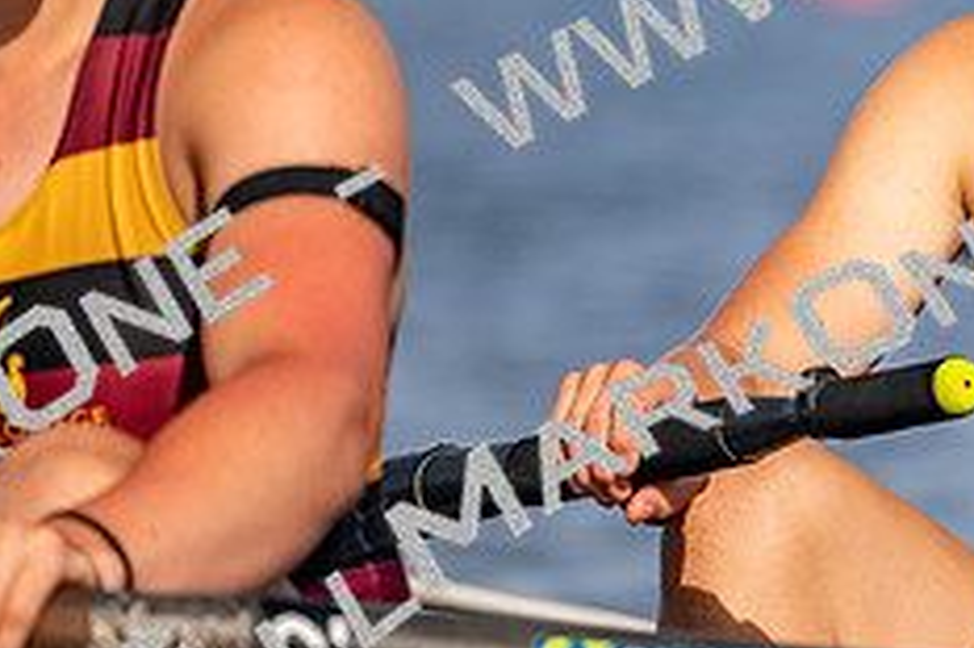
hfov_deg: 2.1
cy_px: 161
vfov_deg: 1.4
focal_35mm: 996
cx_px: 970
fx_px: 26927
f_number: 4.5
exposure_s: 1/2500
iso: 200
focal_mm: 400
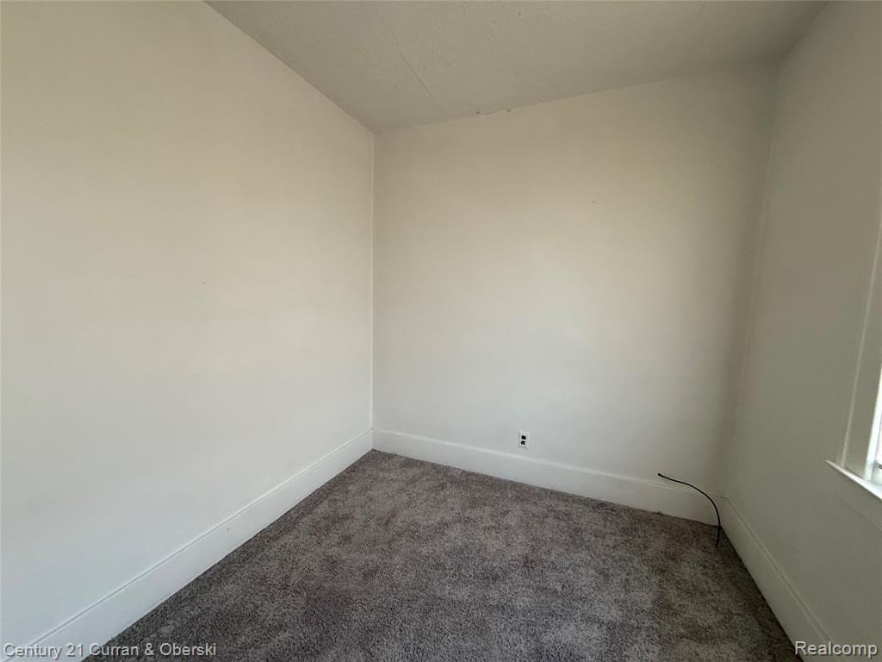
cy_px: 331
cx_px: 441
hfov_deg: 102.1
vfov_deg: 85.7
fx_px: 357
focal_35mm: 14
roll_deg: -1.1
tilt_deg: -5.8
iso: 320
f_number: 2.2
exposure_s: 1/60
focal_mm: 2.22
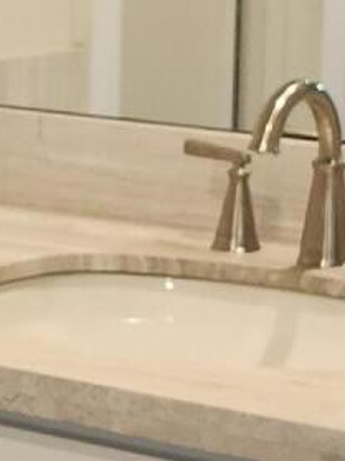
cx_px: -54
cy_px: 266
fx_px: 2194
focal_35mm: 165
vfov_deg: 12.0
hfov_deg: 8.9
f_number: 1.8
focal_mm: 5.54
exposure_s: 1/60
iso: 100
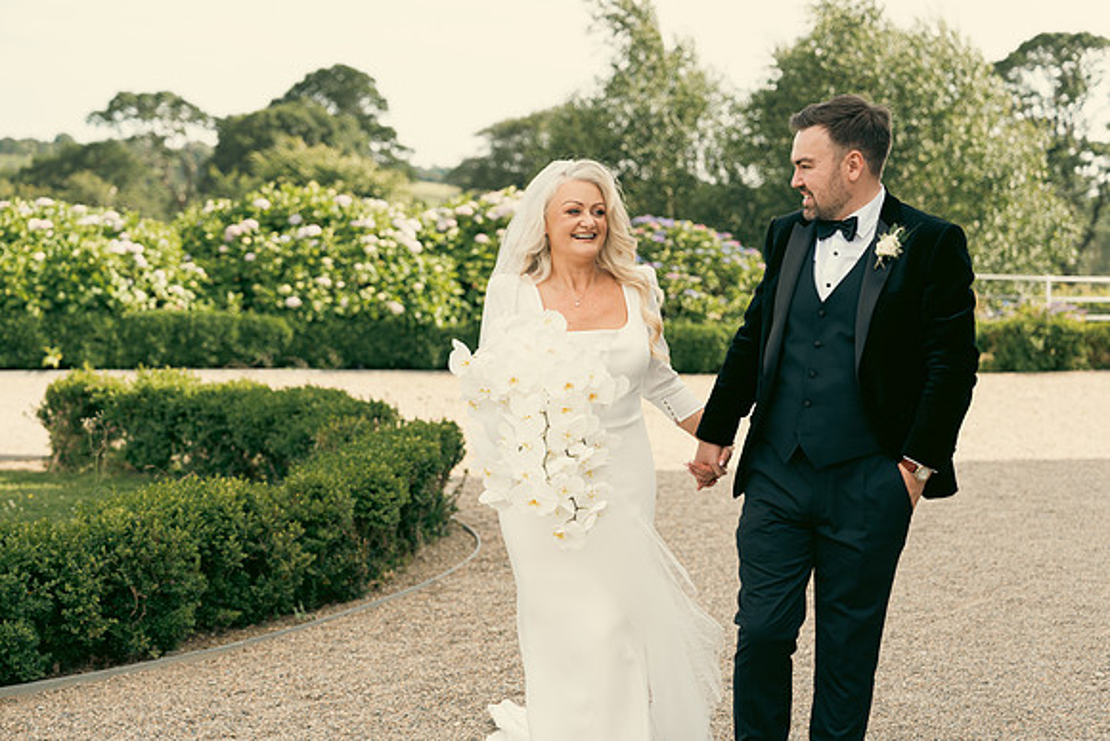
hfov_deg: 28.8
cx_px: 555
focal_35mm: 70
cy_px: 370
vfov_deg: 19.5
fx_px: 2159
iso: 125
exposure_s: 1/400
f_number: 3.5
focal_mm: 70
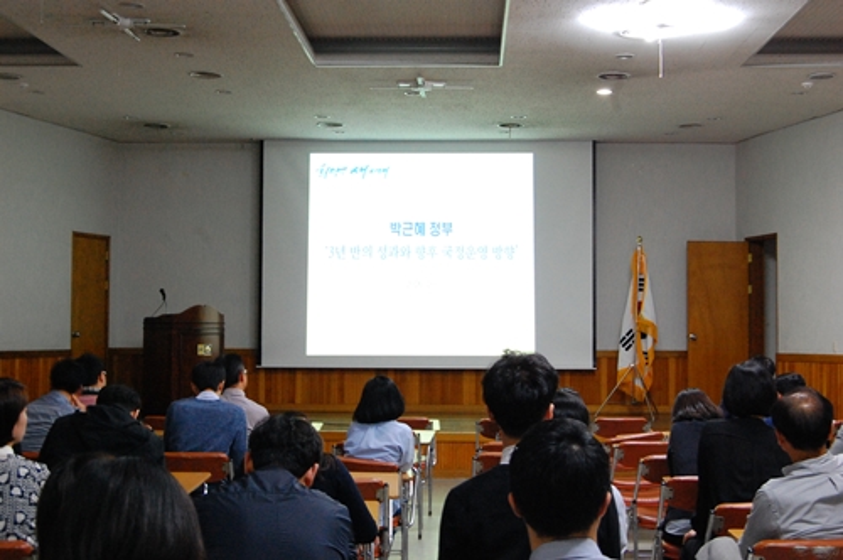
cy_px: 280
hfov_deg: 37.9
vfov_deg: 25.7
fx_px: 1228
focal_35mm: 52
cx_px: 422
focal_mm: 35
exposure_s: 1/10
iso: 1600
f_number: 8
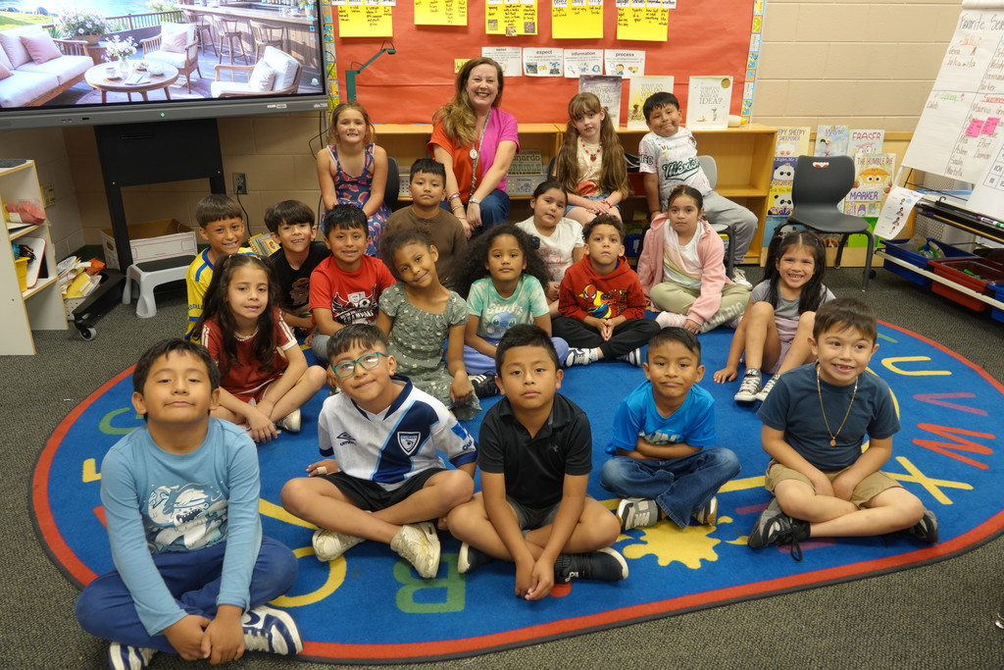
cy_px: 335
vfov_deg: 47.9
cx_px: 502
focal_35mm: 27
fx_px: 753
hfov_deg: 67.4
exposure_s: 1/30
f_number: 2.5
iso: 200
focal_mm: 9.81
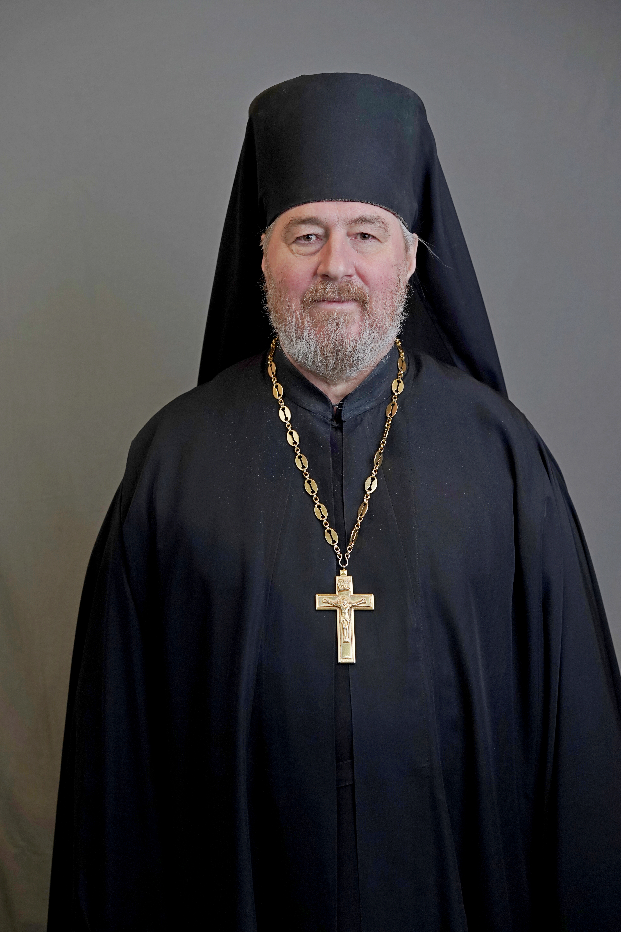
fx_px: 2199
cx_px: 310
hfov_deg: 16.1
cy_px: 466
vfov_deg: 23.9
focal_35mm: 85
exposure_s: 1/100
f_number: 3.5
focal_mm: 85
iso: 1000
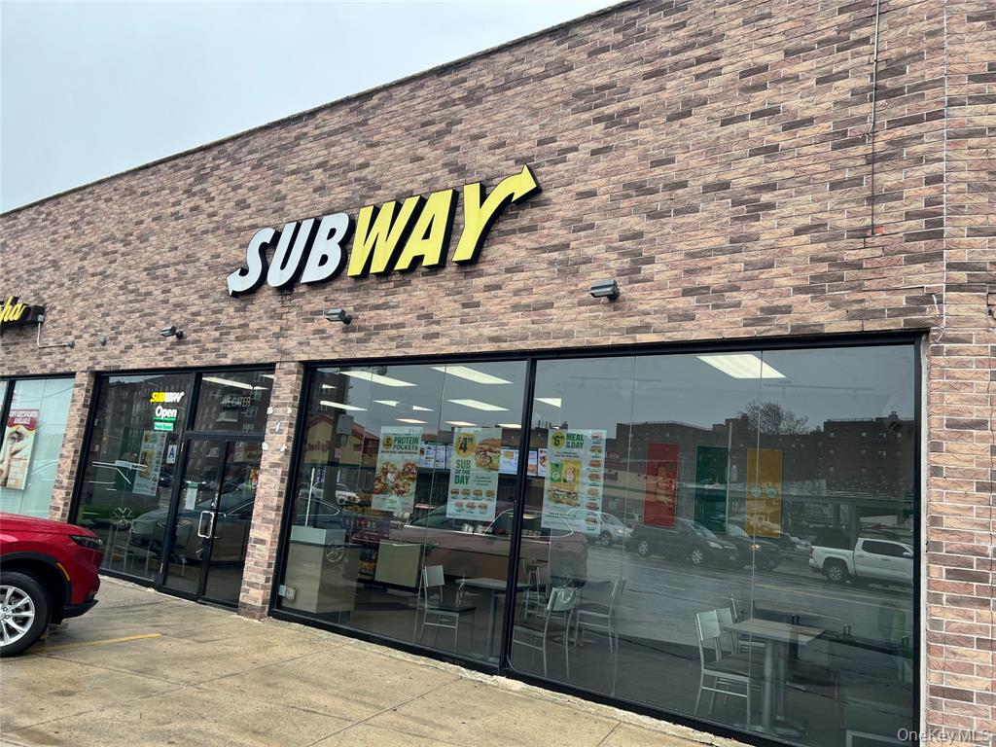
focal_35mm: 26
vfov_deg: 53.1
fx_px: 748
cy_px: 374
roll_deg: -5.7
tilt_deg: +9.4
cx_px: 498
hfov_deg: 67.3
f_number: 1.5
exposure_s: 1/200
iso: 40
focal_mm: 5.7
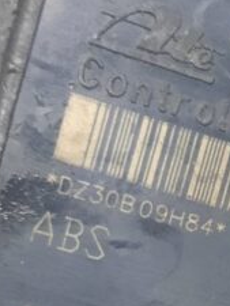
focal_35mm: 89
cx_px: 287
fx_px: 788
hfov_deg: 15.9
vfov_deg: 21.5
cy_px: 277
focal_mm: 4.6
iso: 400
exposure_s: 1/25
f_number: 2
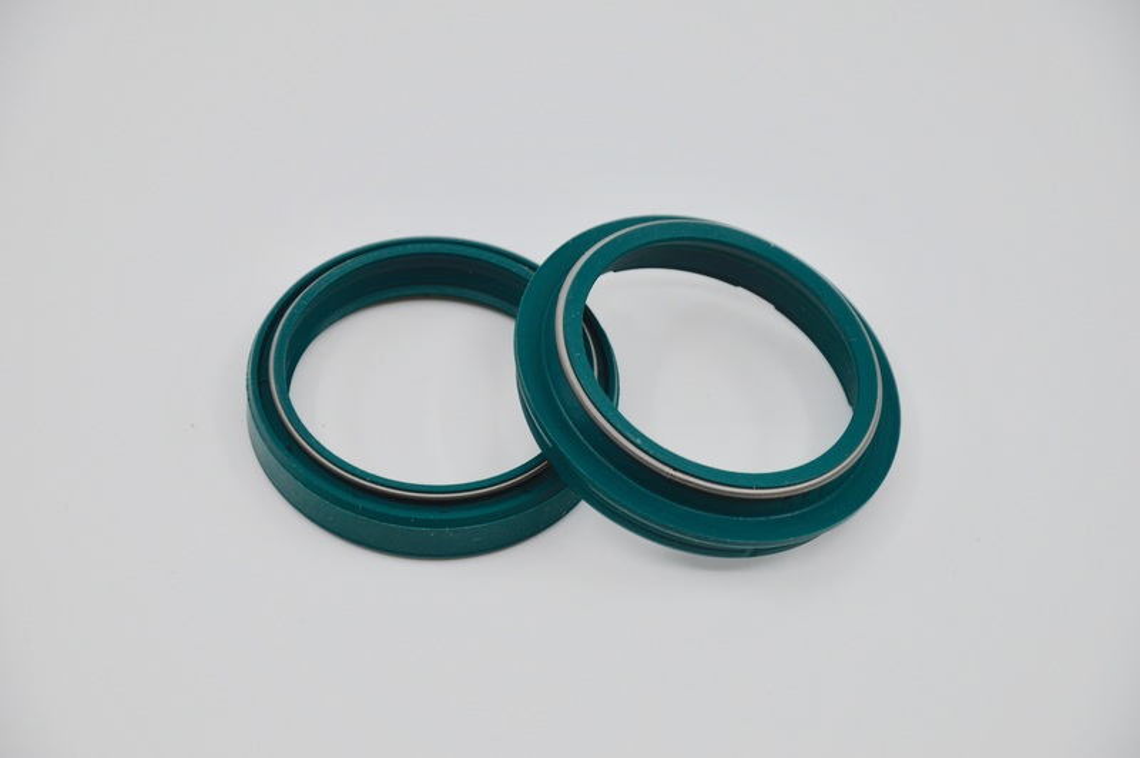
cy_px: 379
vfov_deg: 8.7
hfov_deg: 13.1
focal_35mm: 158
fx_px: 4983
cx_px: 570
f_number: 6.3
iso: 100
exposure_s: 1/200
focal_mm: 105
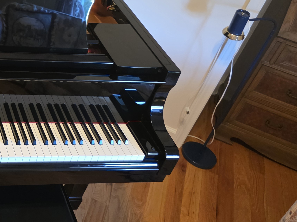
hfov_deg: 32.0
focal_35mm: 54
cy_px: 17
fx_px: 463
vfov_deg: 26.0
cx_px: -18
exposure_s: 1/120
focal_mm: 6.3
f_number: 1.7
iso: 1000
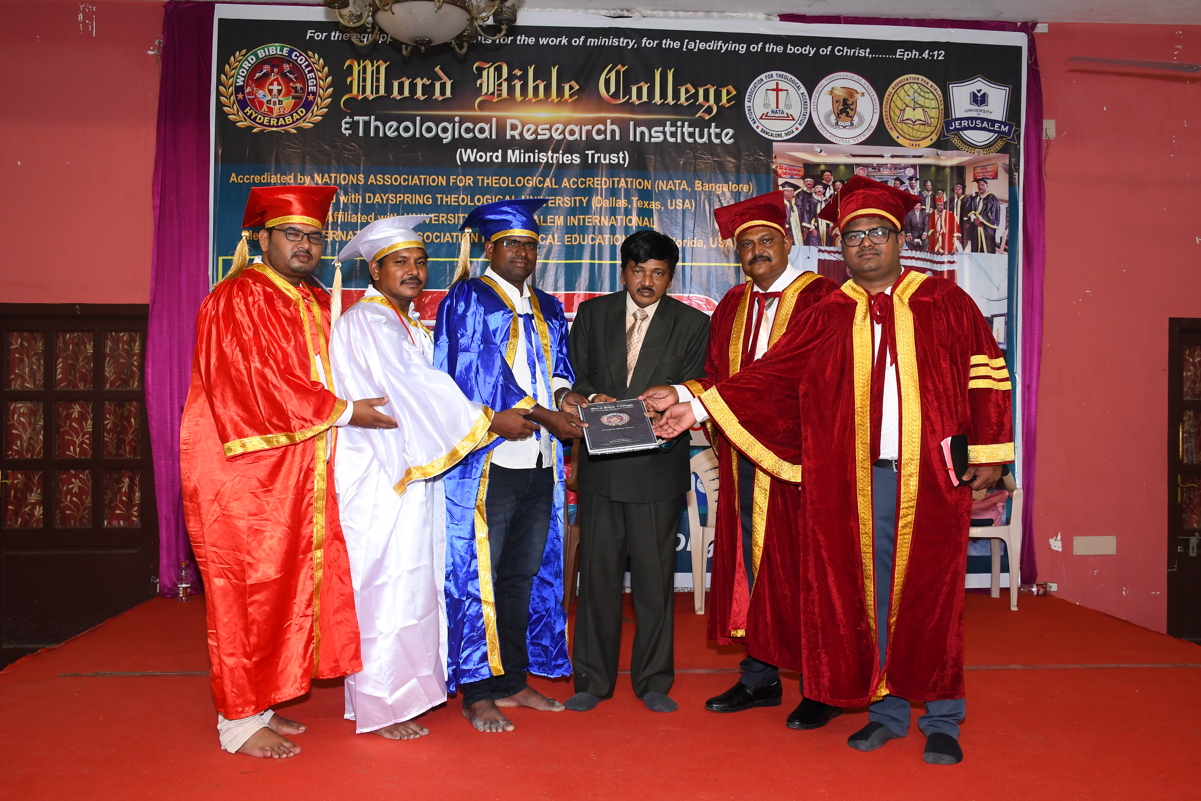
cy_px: 400
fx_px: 1101
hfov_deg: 57.2
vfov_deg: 40.0
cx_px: 600
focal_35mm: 33
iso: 800
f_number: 5.6
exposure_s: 1/125
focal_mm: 22
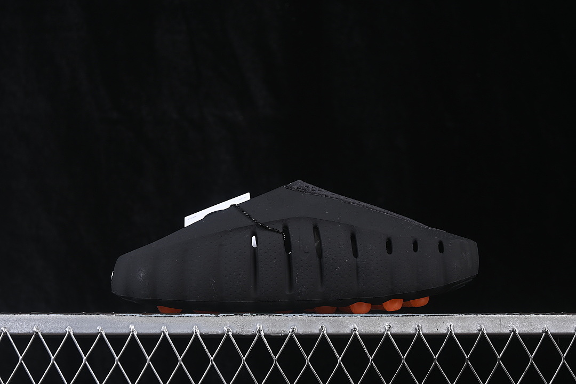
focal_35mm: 75
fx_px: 1200
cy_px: 192
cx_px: 288
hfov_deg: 27.0
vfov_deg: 18.2
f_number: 6.3
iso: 160
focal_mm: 50
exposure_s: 1/60
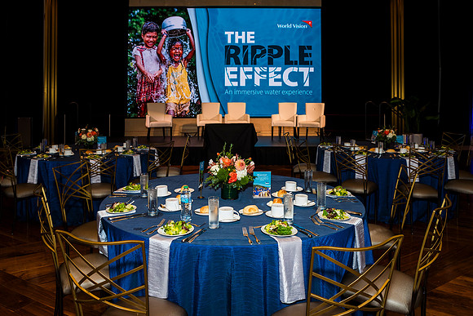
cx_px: 236
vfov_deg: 45.0
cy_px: 158
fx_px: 381
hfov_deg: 63.6
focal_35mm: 29
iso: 800
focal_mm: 29
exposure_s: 1/125
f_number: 5.6
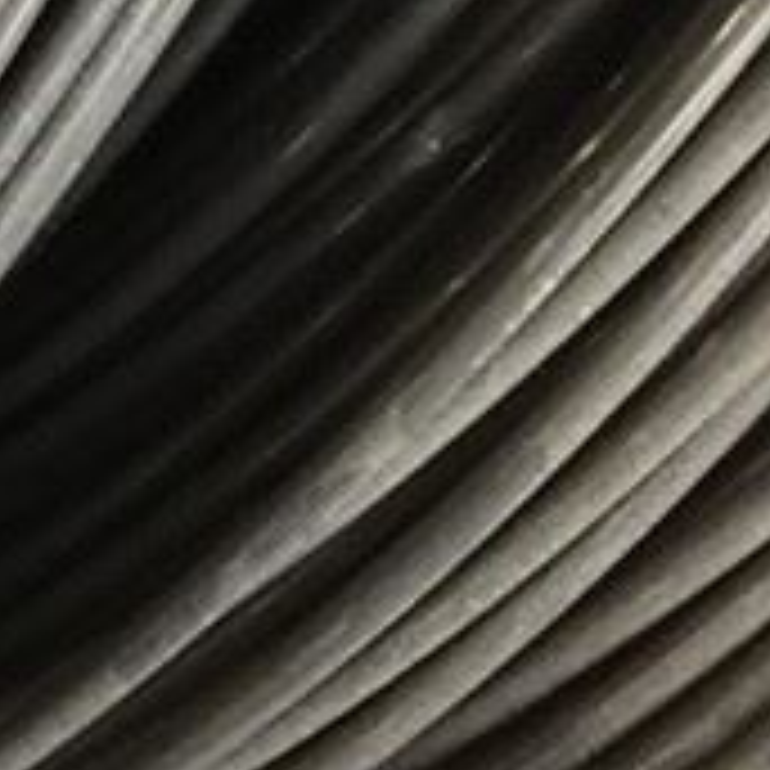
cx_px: -468
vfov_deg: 12.3
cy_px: -919
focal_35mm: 120
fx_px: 3020
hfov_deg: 13.5
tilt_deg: -55.2
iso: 80
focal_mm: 4.15
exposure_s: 1/4
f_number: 2.2
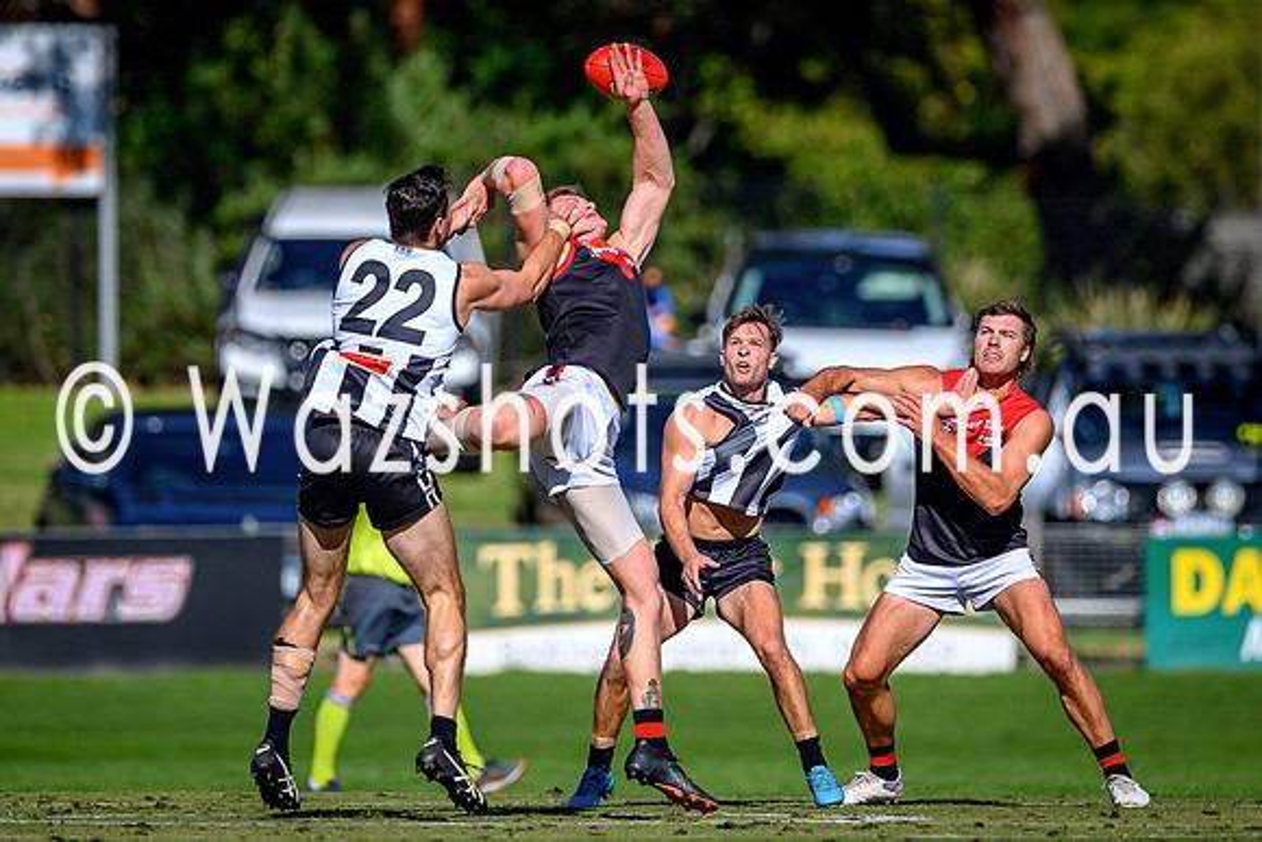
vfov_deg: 1.8
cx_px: 631
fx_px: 26529
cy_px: 259
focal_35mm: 757
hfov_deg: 2.7
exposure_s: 1/2500
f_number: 4
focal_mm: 500
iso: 180
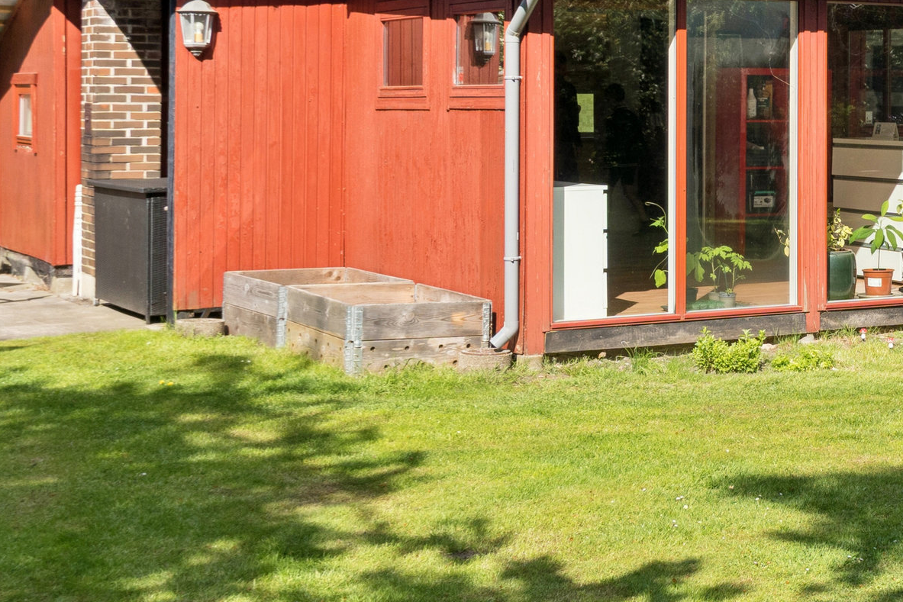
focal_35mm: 72
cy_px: 95
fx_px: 1813
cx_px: 1002
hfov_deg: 25.8
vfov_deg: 18.6
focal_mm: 19
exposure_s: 1/250
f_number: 8
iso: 200
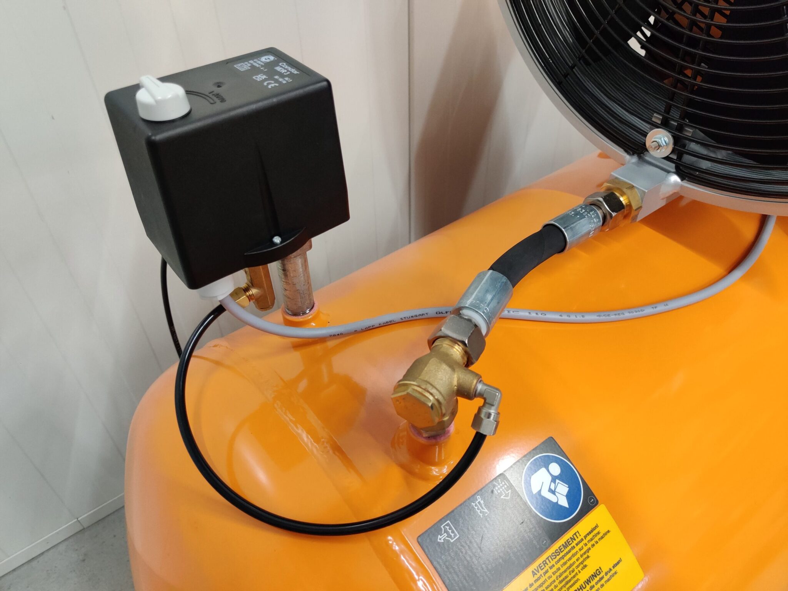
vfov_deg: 51.4
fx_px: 615
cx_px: 394
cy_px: 296
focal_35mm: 27
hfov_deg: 65.3
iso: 1250
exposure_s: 1/50
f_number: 1.65
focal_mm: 4.75
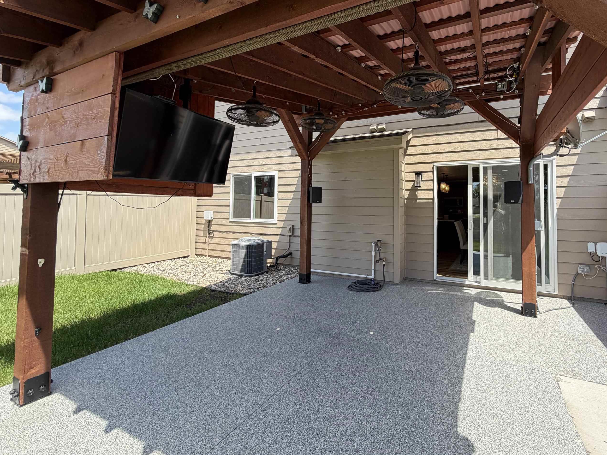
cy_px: 196
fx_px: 298
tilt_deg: +1.6
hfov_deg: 90.3
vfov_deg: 74.3
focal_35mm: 17
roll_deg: -0.6
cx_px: 352
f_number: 2.2
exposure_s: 1/502
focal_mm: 2.22
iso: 40
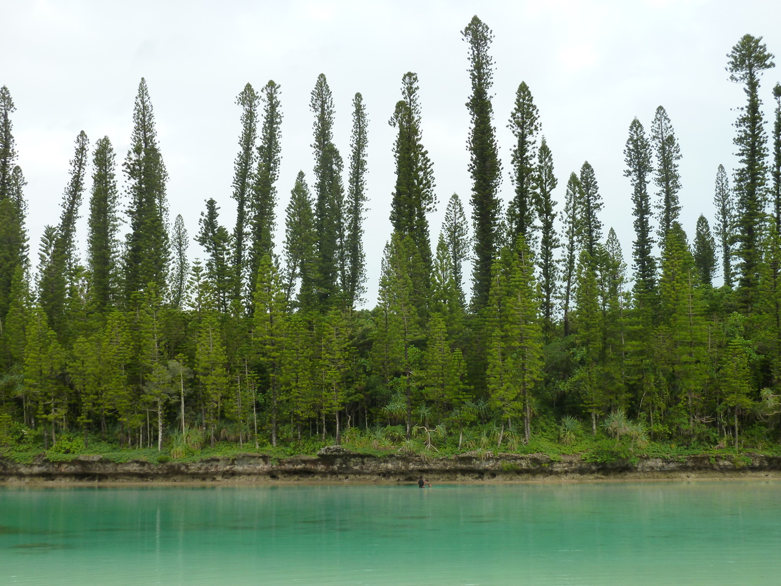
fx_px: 1083
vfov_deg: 30.3
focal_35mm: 48
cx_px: 390
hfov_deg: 39.7
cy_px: 293
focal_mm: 7.9
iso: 125
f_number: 3.8
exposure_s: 1/80
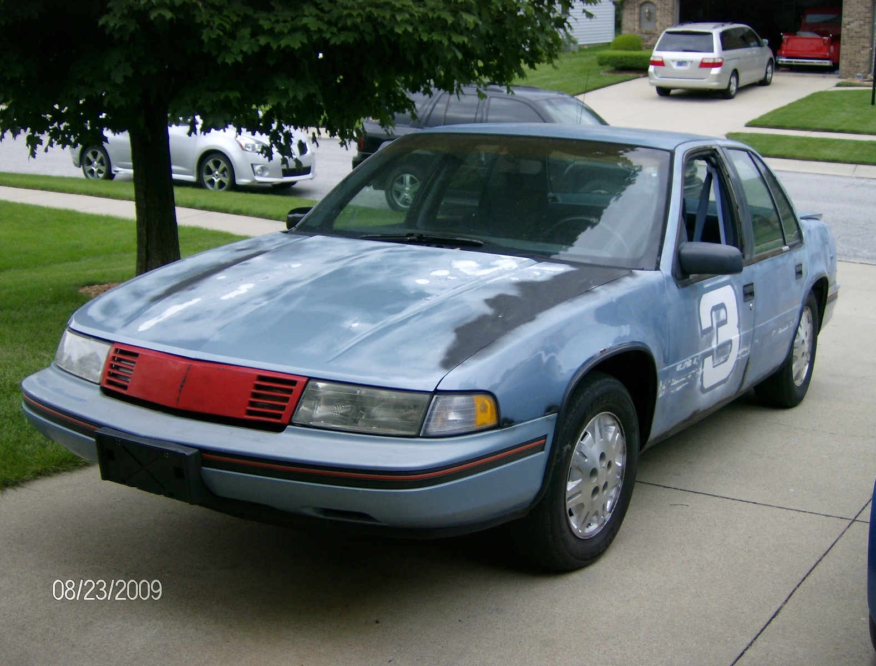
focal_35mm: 46
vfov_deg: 31.8
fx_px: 1170
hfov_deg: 41.1
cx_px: 438
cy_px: 333
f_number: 3.1
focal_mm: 7.7
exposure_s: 1/411
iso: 100
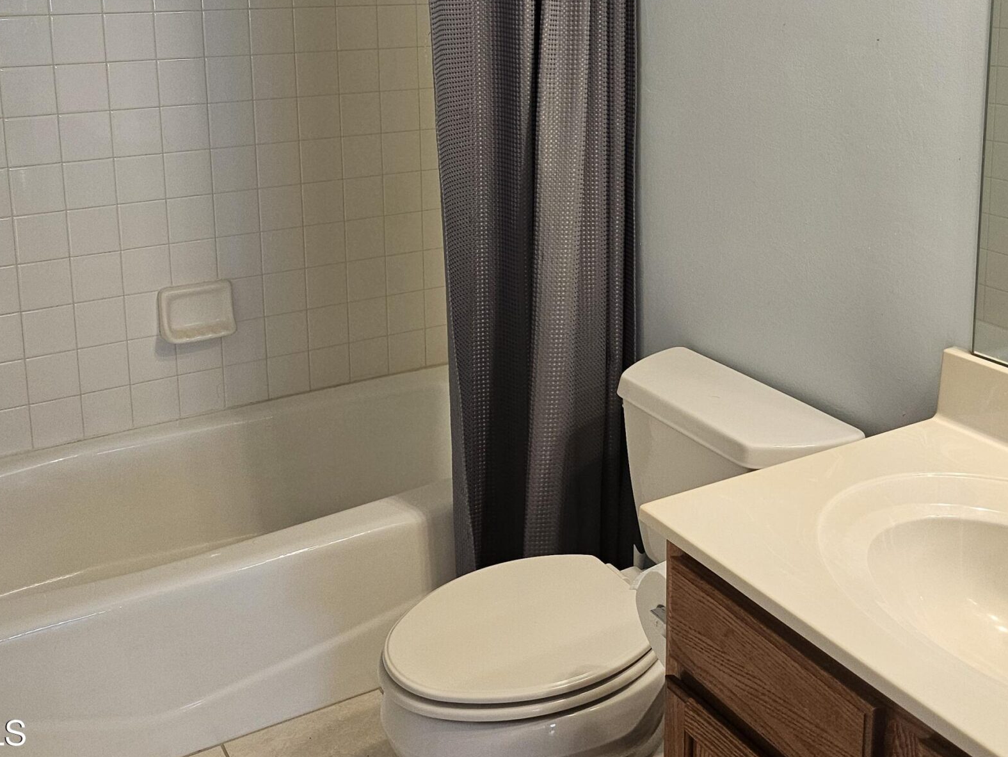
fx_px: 1136
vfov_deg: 35.9
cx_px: 559
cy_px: 175
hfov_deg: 47.8
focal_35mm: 39
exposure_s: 1/120
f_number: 1.8
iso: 200
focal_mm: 5
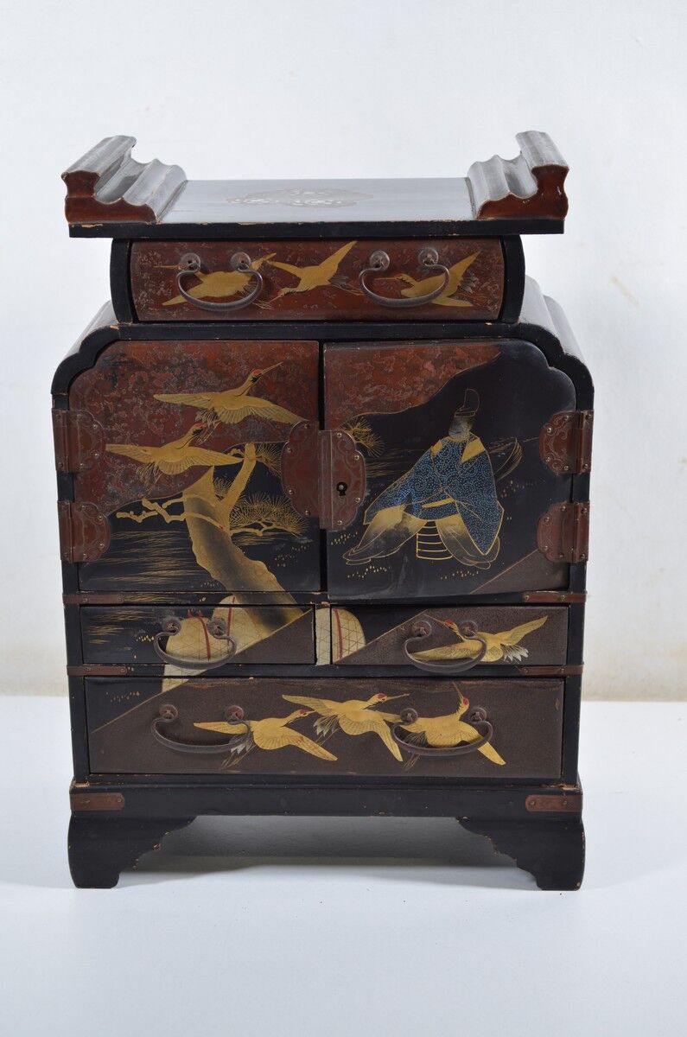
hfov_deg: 22.5
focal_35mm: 60
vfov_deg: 33.5
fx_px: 1725
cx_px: 344
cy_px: 518
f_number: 5.3
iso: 100
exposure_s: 1/25
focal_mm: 40
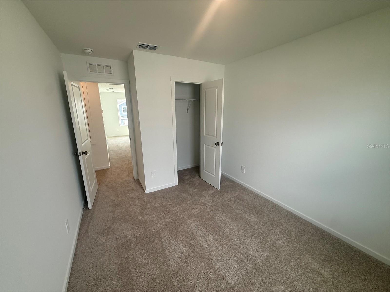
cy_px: 146
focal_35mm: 14
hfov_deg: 102.1
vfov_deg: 85.7
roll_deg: +0.4
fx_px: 158
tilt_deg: -13.4
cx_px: 195
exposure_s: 1/133
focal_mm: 2.22
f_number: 2.2
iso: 64
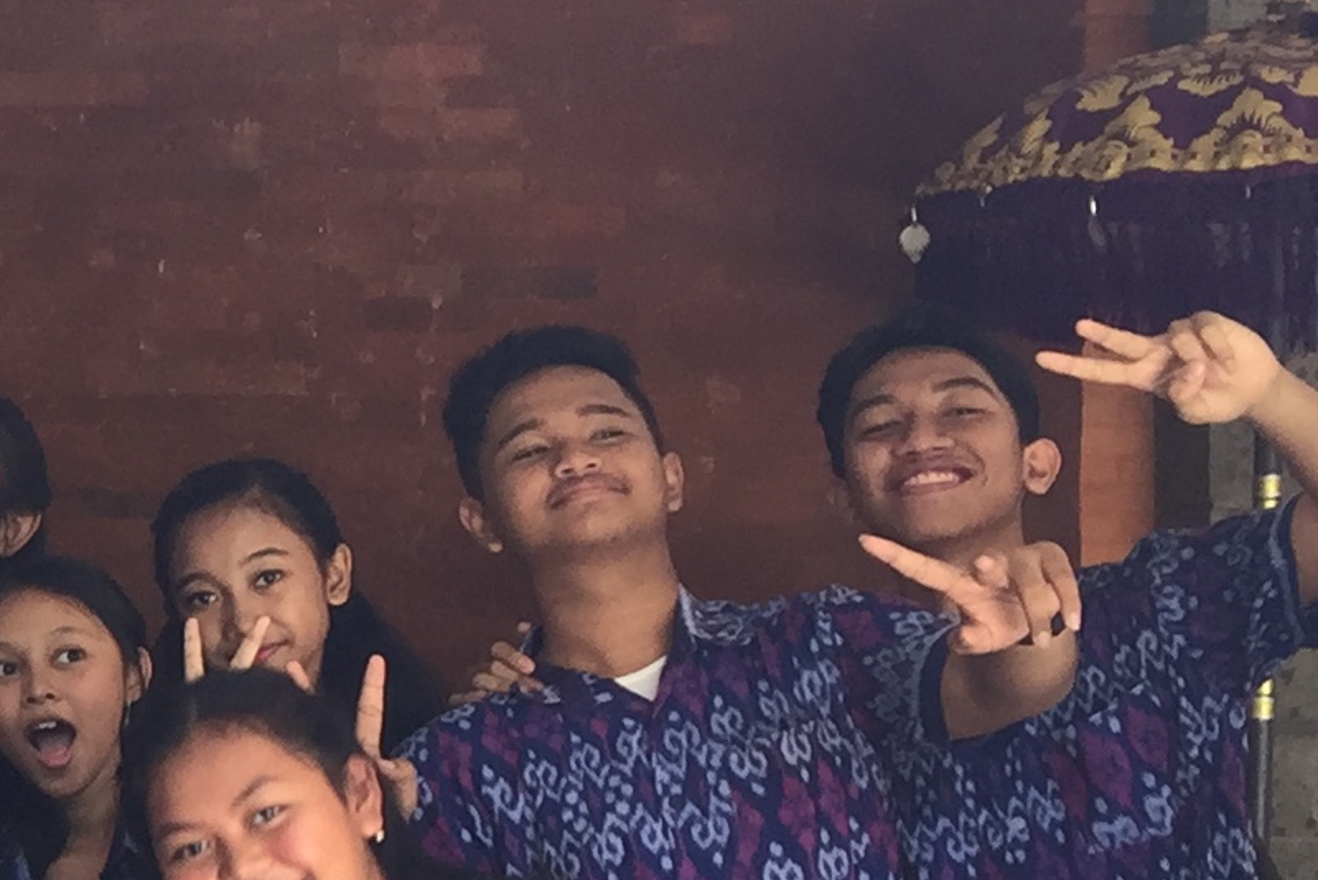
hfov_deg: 14.6
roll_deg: -0.6
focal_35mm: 123
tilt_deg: +0.1
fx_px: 4505
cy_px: 709
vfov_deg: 11.1
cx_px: -1073
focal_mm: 4.15
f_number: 2.2
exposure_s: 1/50
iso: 32
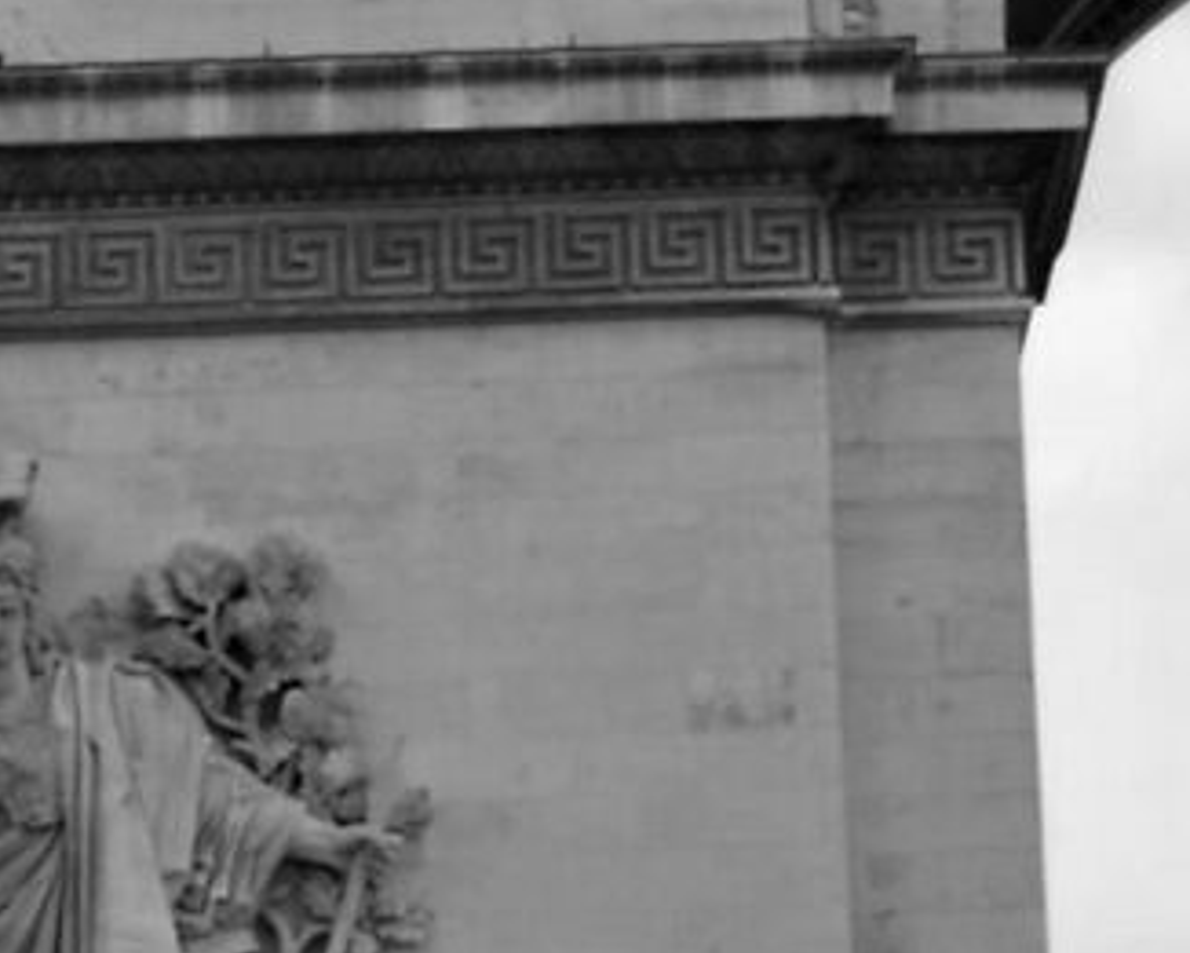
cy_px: -148
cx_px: 2654
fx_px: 9477
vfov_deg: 5.7
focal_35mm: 269
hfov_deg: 6.9
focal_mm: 26
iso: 100
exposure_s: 1/125
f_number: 11
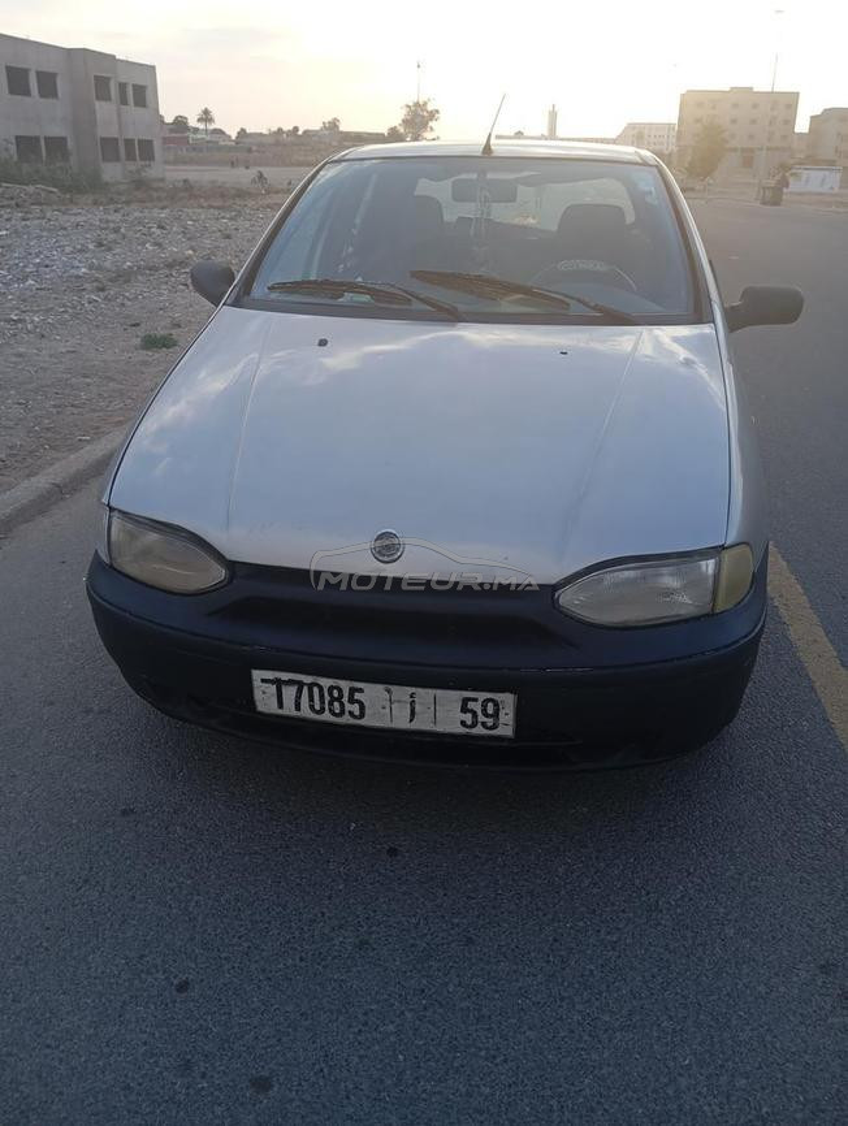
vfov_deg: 63.4
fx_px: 912
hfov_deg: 49.9
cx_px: 424
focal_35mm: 28
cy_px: 563
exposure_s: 1/110
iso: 109
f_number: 1.8
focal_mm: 4.22
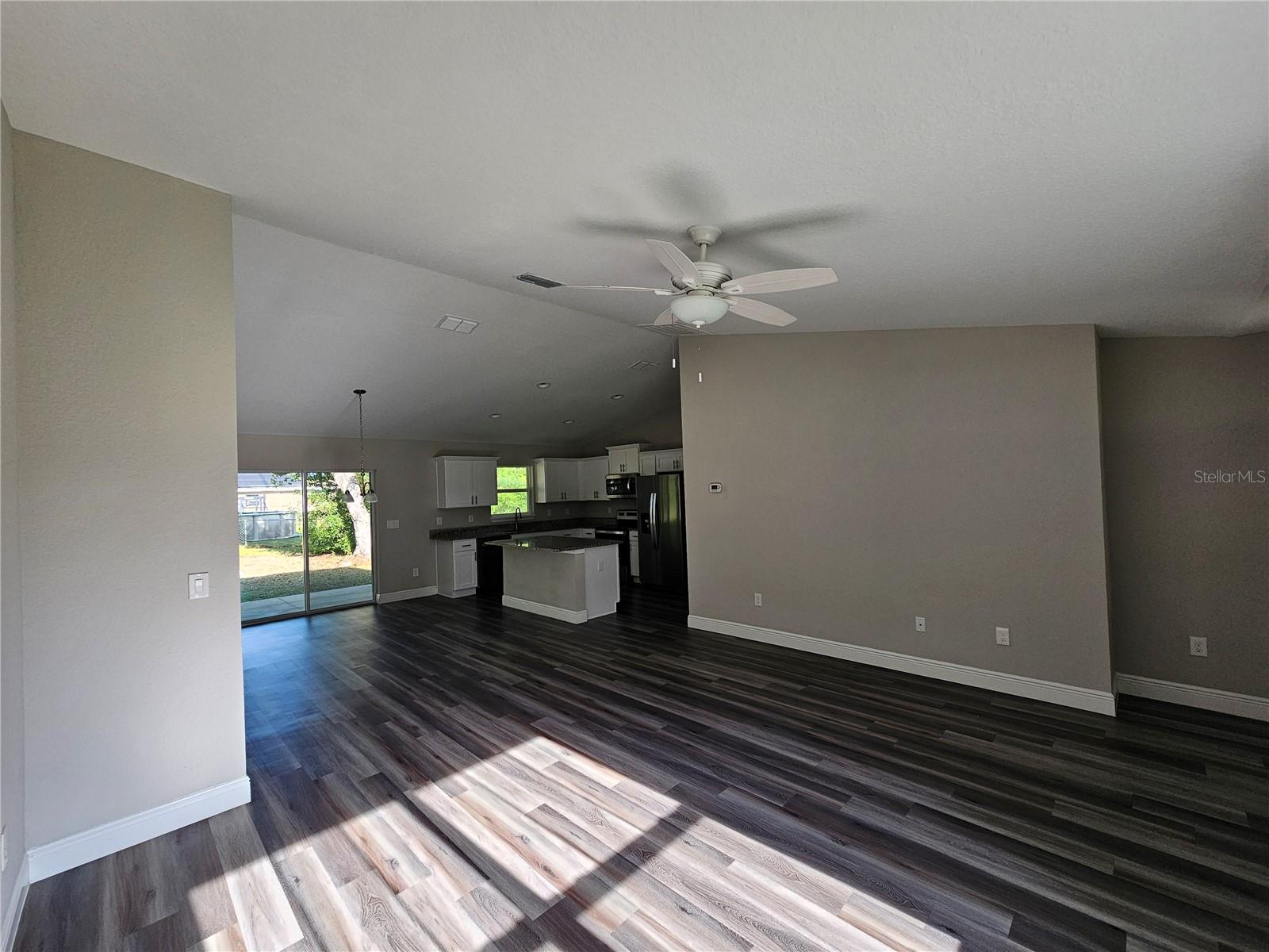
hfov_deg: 106.2
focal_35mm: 13
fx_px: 477
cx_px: 634
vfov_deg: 89.9
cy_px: 476
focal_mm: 2.2
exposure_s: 1/120
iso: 80
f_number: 2.2
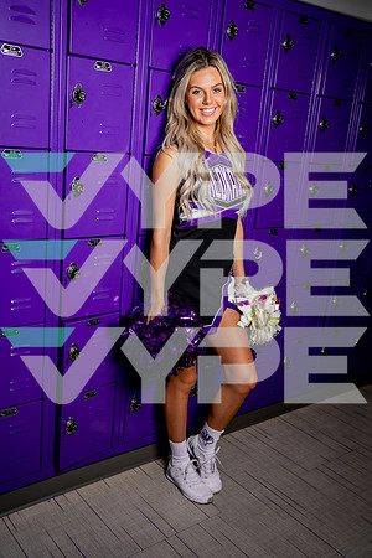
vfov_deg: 51.9
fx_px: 573
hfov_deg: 35.9
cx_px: 186
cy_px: 279
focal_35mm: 37
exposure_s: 1/125
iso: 125
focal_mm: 37
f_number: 5.6
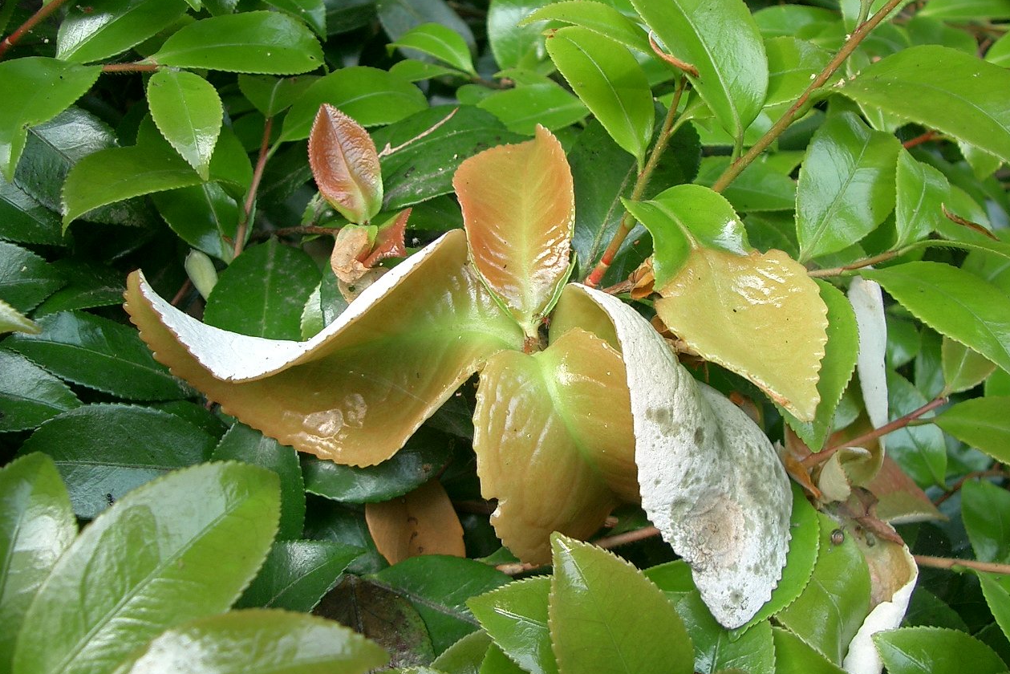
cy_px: 376
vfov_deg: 35.9
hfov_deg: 51.9
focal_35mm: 37
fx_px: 1038
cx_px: 499
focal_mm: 5.8
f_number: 2.6
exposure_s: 1/100
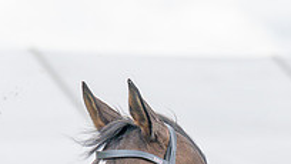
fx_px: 6439
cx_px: 211
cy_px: 309
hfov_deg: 2.6
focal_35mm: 834
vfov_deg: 1.5
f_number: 5
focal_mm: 160
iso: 400
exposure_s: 1/800
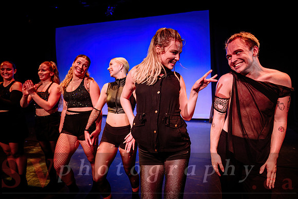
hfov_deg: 70.9
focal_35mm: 25
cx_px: 157
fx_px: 209
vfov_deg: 50.9
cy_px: 94
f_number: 2.8
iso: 1250
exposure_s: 1/300
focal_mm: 24
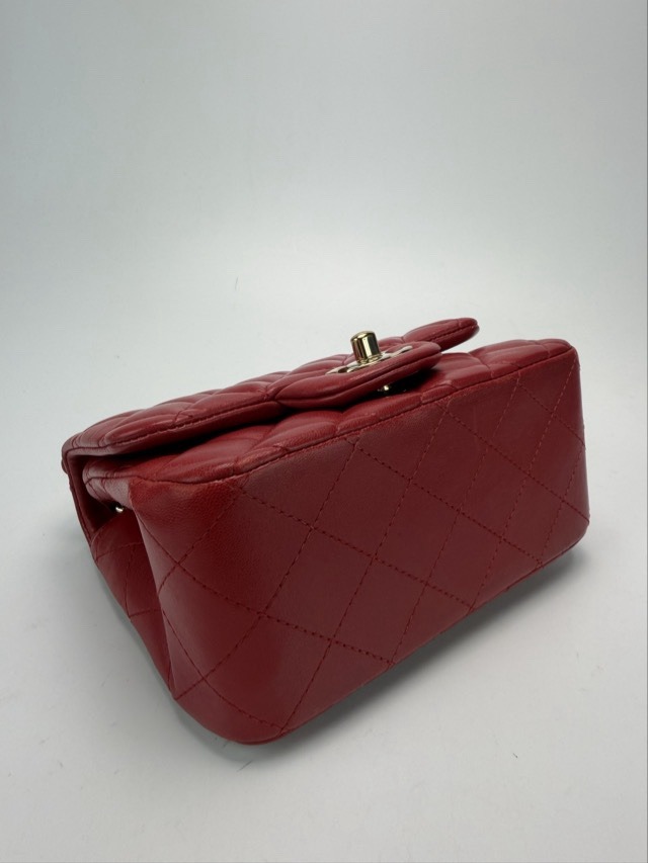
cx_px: 324
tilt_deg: -15.7
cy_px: 432
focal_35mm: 24
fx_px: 599
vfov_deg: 71.6
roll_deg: -1.0
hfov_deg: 56.8
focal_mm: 2.22
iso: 50
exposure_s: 1/371
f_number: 2.2
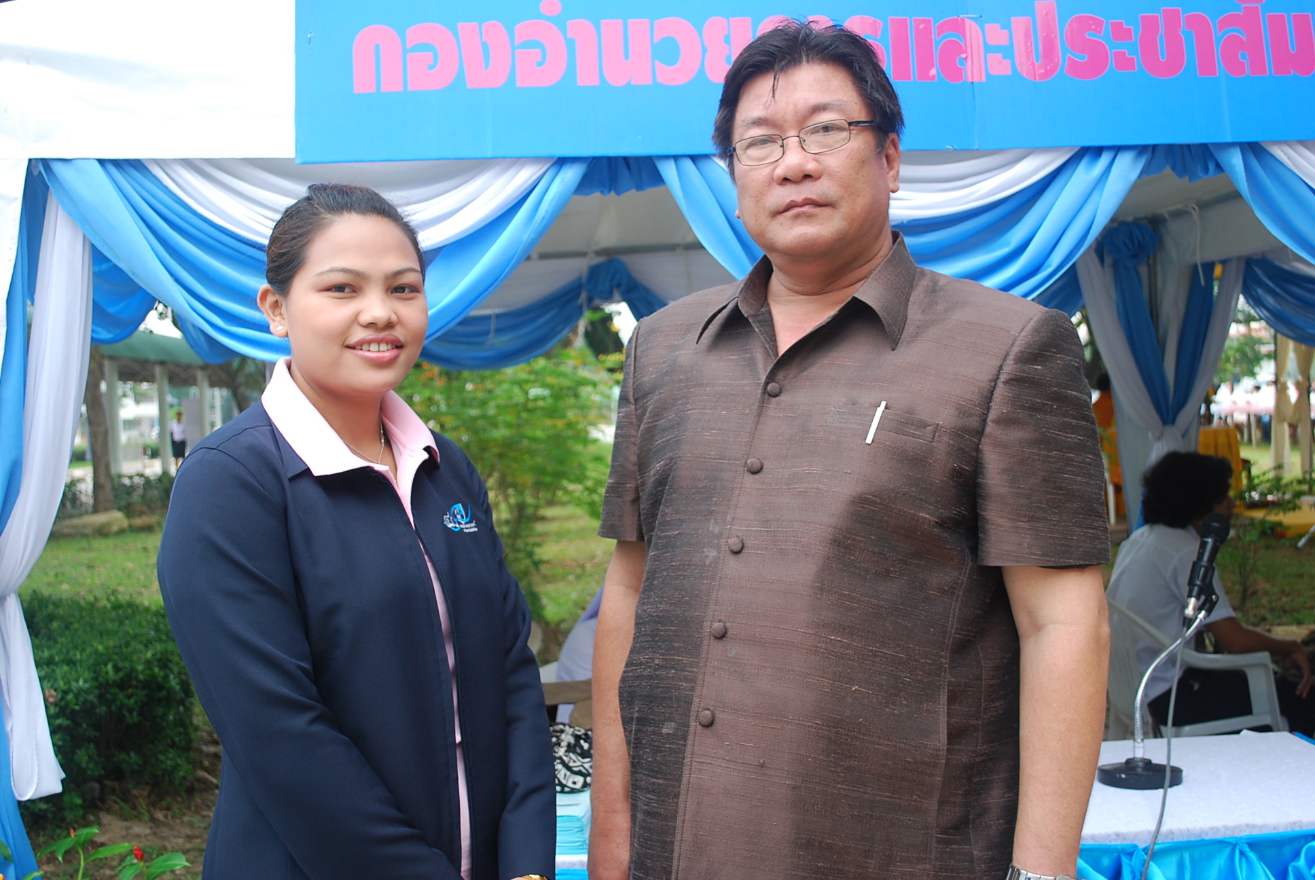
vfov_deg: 32.0
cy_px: 440
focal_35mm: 42
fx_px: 1536
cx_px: 658
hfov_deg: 46.3
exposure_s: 1/40
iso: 200
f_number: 4.5
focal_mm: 28
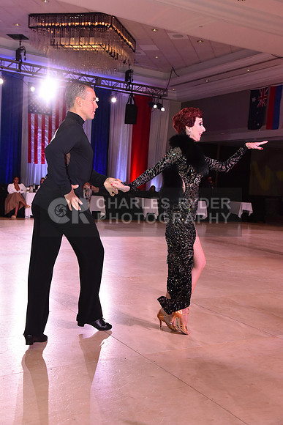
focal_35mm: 44
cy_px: 212
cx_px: 142
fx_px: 518
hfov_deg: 30.5
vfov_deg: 44.5
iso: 2500
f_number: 7.1
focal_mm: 44
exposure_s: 1/320
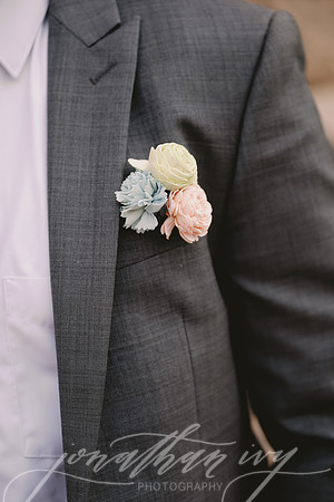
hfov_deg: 19.5
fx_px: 974
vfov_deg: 28.8
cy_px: 251
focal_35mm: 70
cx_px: 167
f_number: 2.8
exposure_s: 1/1600
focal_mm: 70
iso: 400
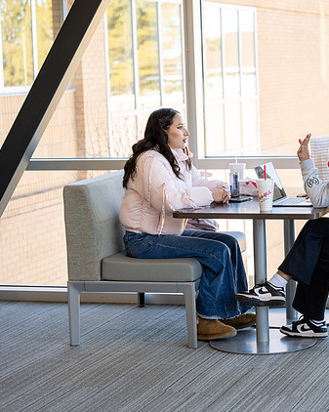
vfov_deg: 18.3
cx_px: 237
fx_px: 1279
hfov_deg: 14.6
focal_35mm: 105
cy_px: 202
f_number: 3.2
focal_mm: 70
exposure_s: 1/250
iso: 200
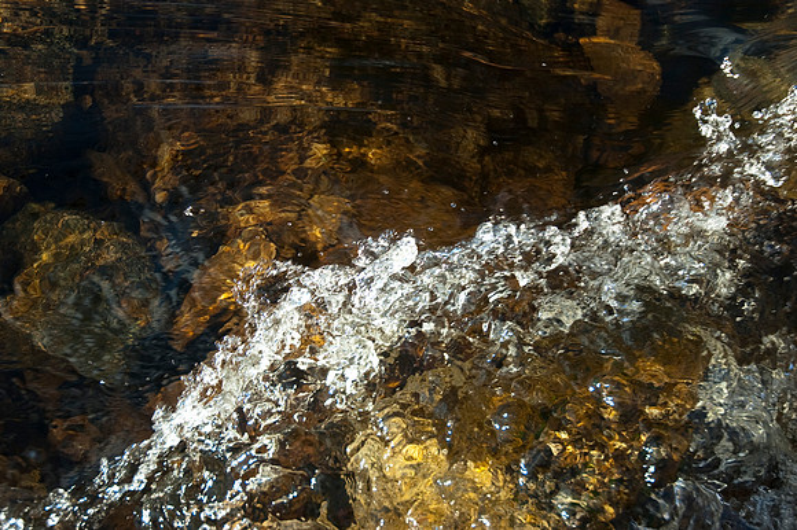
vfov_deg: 30.8
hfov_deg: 45.0
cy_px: 265
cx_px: 398
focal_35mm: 44
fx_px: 962
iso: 200
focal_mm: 29
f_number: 4
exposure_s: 1/640
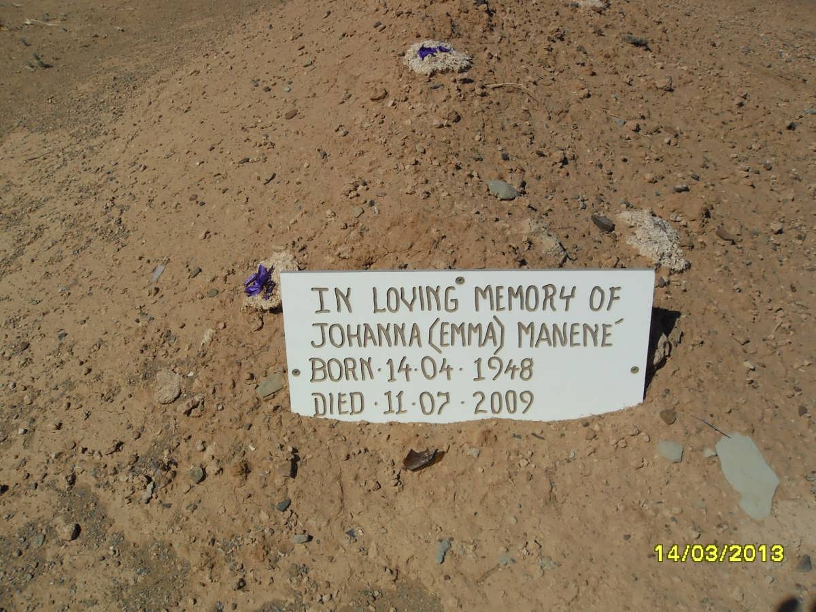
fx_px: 825
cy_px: 306
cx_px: 408
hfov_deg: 52.6
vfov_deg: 40.7
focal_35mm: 35
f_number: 8.2
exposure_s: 1/500
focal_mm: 6.3
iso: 80
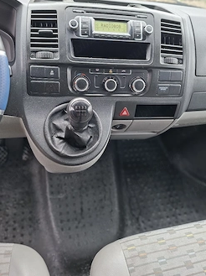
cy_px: 117
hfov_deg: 49.7
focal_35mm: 28
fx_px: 223
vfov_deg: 63.2
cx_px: 105
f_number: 1.8
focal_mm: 5.54
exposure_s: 1/100
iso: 50
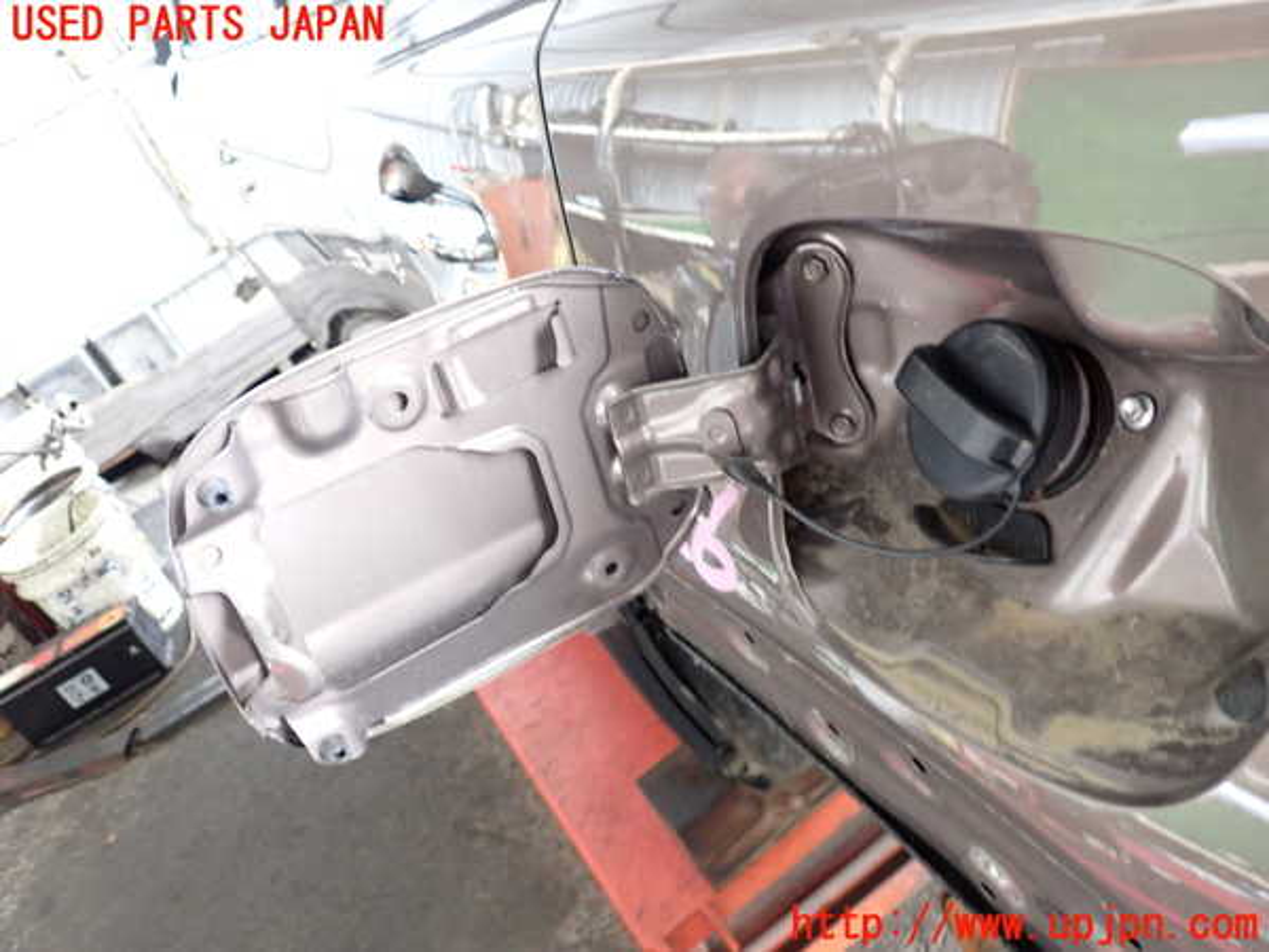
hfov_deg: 60.0
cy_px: 476
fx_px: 1100
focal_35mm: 30
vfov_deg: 46.8
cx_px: 634
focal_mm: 5.4
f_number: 2.3
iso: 320
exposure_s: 1/30
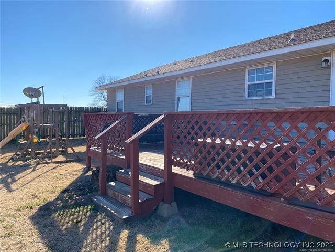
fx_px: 252
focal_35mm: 26
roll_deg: -1.2
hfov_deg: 67.3
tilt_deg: -3.2
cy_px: 126
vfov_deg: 53.1
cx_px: 168
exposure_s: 1/2755
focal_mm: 4.25
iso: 32
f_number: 1.8
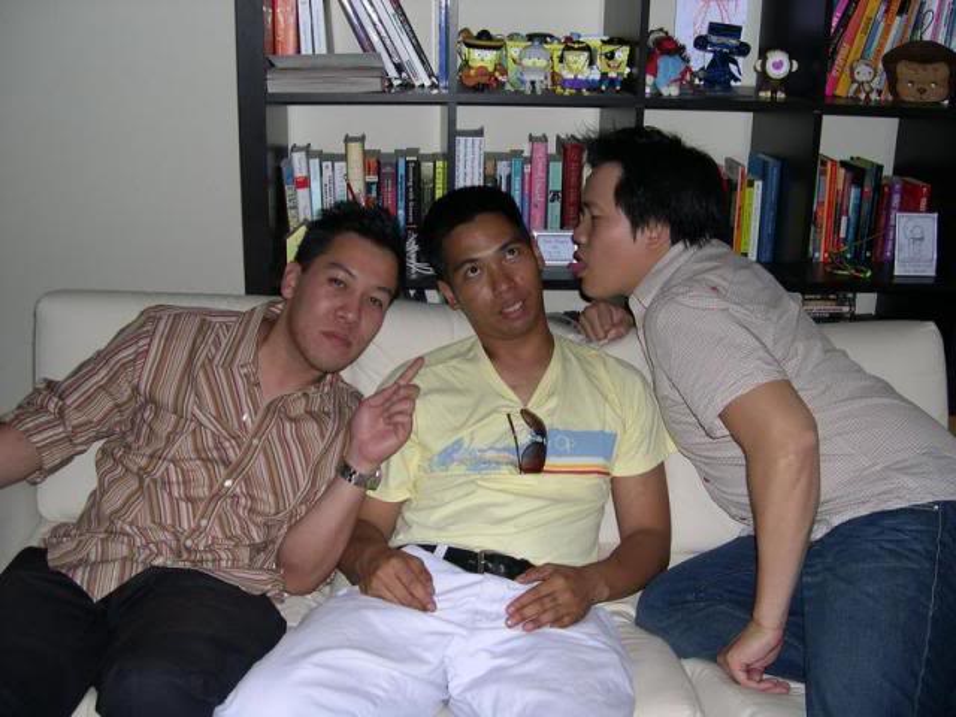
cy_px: 358
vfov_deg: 37.7
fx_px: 1049
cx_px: 478
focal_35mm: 38
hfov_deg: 49.0
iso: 100
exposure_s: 1/60
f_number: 2.8
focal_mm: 8
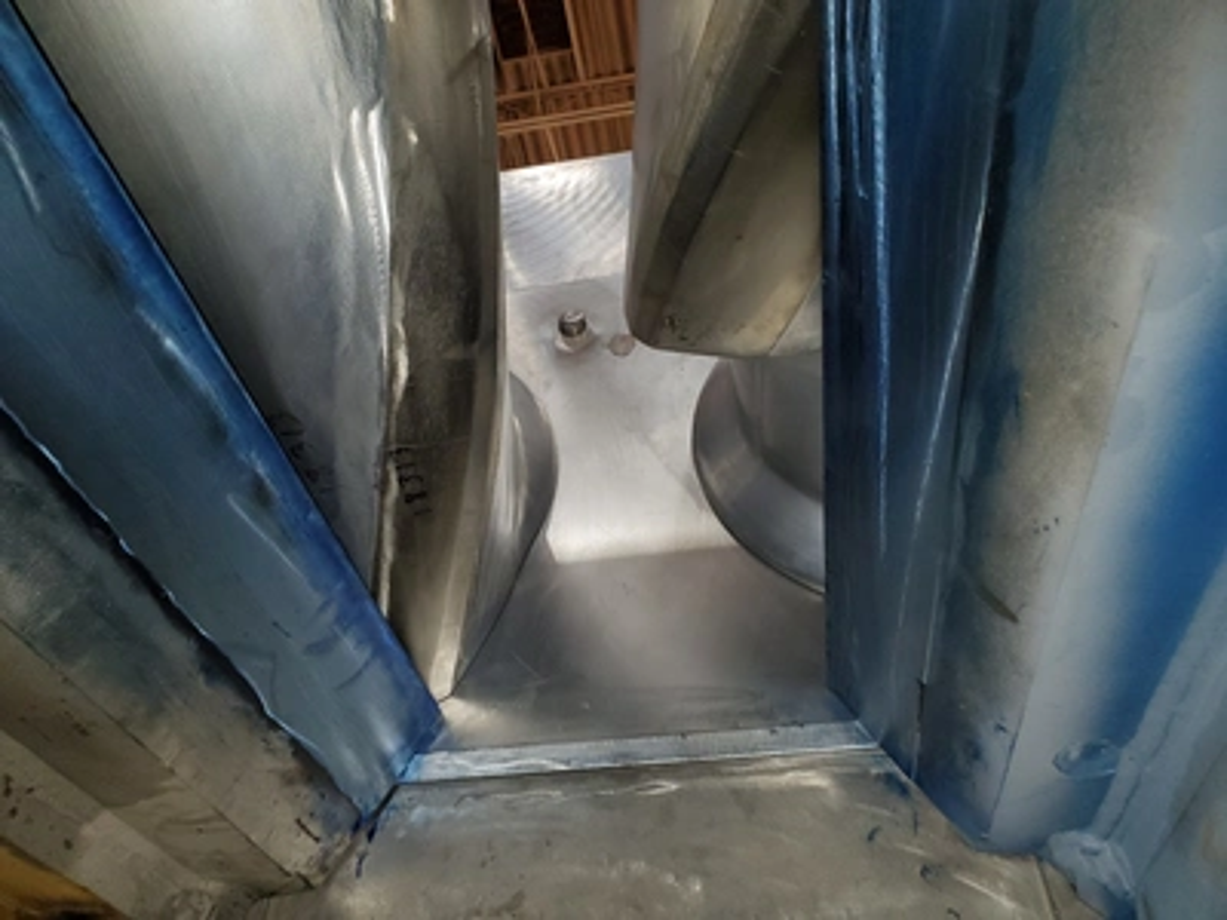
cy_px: 460
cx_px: 614
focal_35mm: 26
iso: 100
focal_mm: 4.3
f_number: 2.4
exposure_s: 1/30
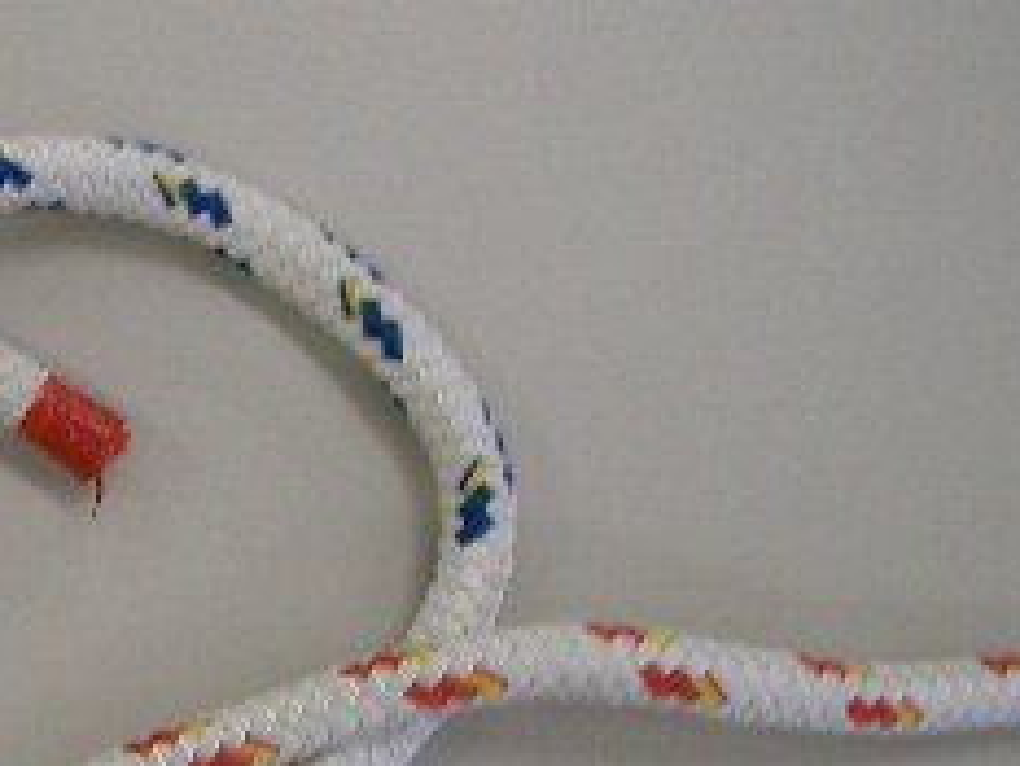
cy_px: 525
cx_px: -215
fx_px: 2830
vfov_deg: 15.4
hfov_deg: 19.2
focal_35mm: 96
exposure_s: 1/60
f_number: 2.6
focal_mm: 5.8
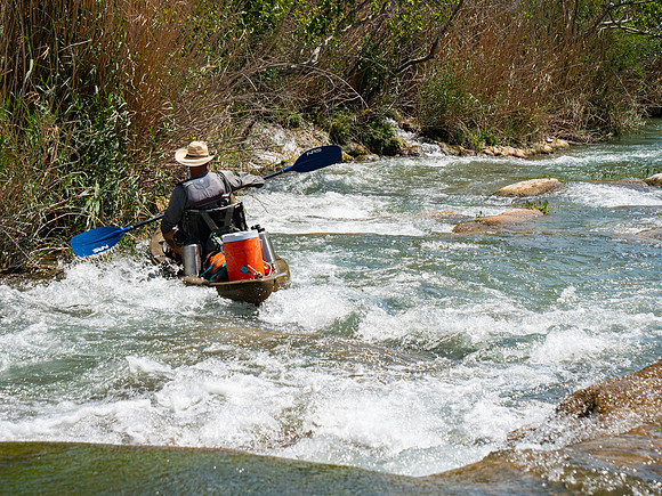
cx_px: 331
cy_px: 248
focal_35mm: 108
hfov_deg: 18.2
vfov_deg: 13.7
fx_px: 2065
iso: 200
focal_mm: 54
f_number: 5.6
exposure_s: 1/800
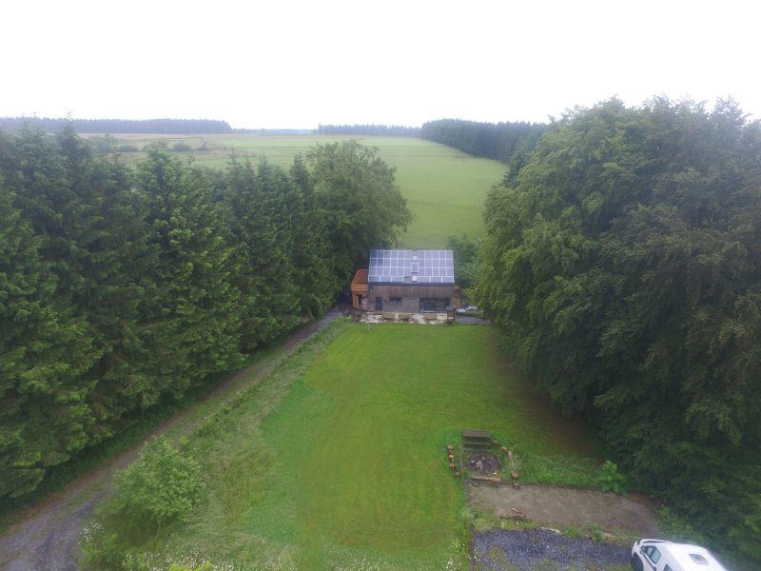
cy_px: 286
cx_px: 380
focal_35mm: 20
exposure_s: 1/50
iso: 114
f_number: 2.8
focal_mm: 3.61
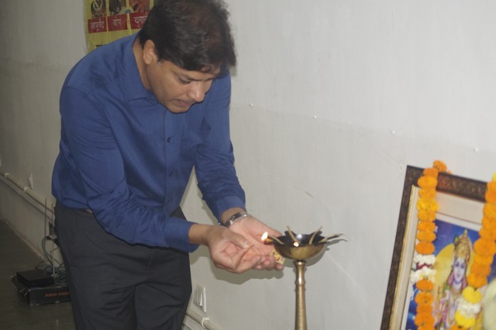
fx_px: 1136
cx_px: 248
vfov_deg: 16.5
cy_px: 165
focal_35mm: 82
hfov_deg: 24.6
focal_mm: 55
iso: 800
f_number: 4
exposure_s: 1/160
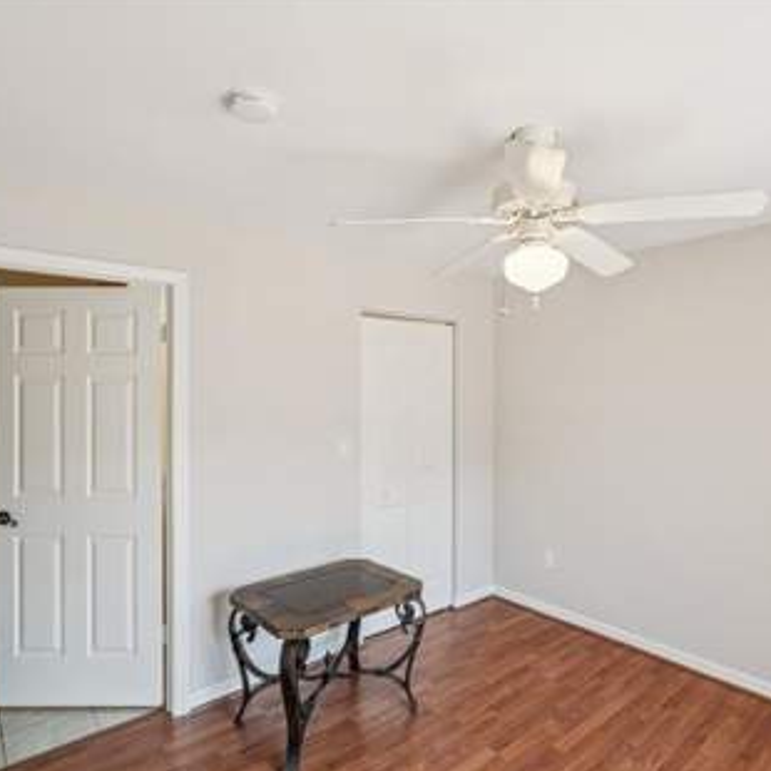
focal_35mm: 21
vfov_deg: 72.1
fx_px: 529
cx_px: 445
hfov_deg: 71.7
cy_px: 383
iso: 400
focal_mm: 16
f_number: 8
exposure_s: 1/25
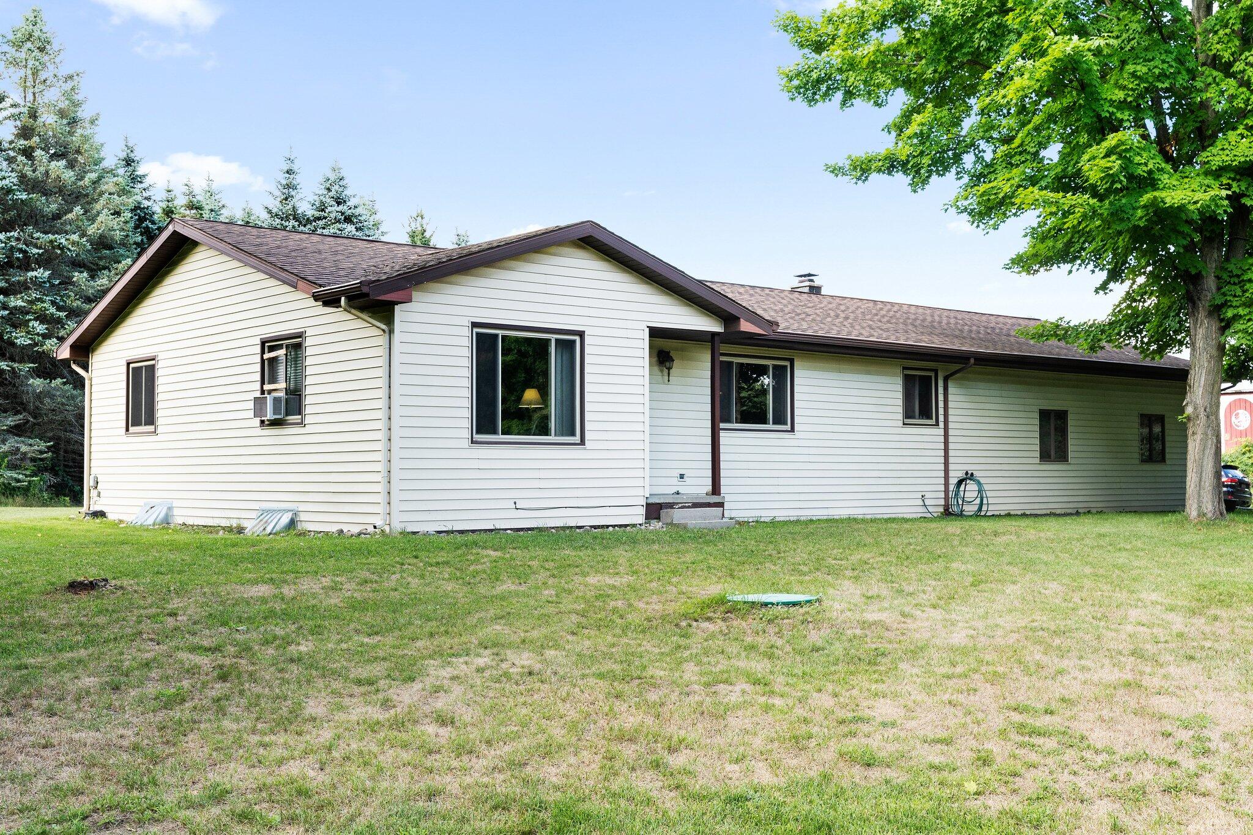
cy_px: 418
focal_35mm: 40
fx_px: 1392
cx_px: 626
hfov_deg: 48.5
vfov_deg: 33.4
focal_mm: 40
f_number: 8
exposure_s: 1/250
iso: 1000
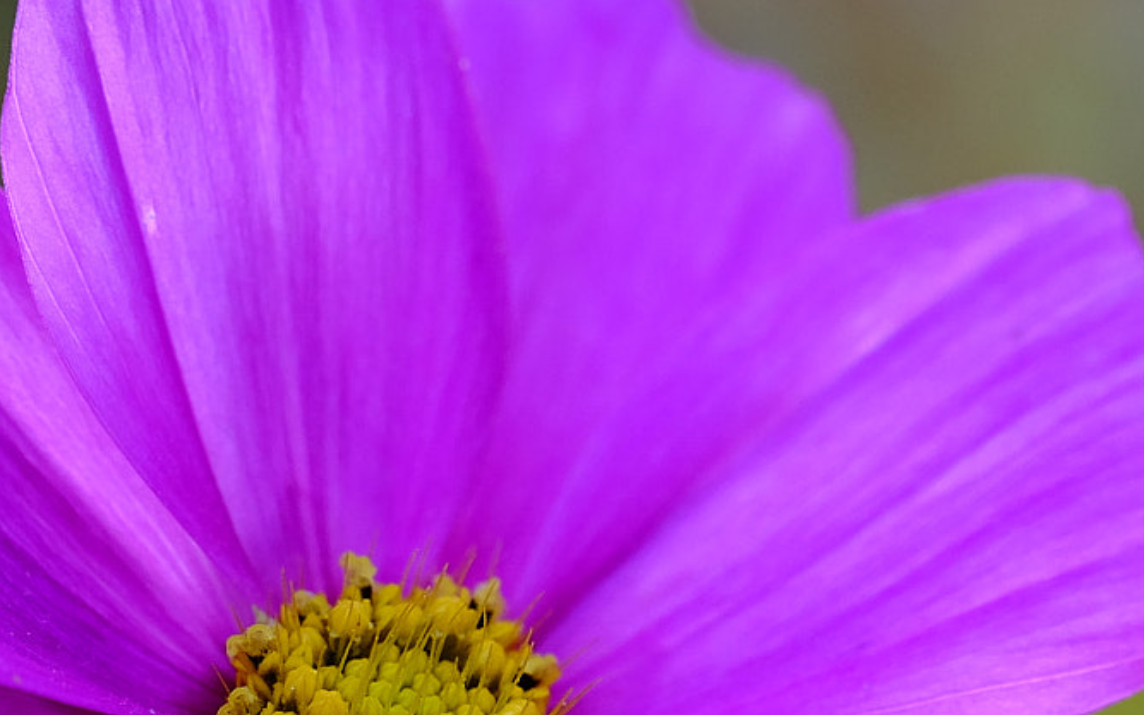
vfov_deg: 6.0
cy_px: 679
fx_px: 6860
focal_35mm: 220
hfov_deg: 9.5
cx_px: 849
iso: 500
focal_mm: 60
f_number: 4
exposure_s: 1/100
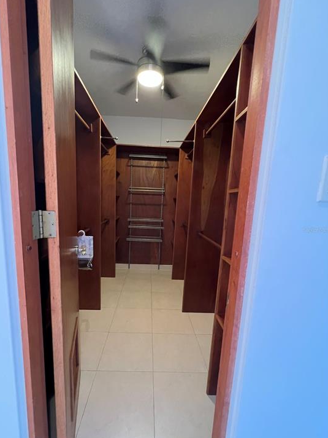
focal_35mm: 14
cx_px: 154
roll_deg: -1.3
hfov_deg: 85.6
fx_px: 177
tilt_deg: -9.8
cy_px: 230
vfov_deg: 102.0
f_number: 1.8
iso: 1000
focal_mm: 1.57
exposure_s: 1/40
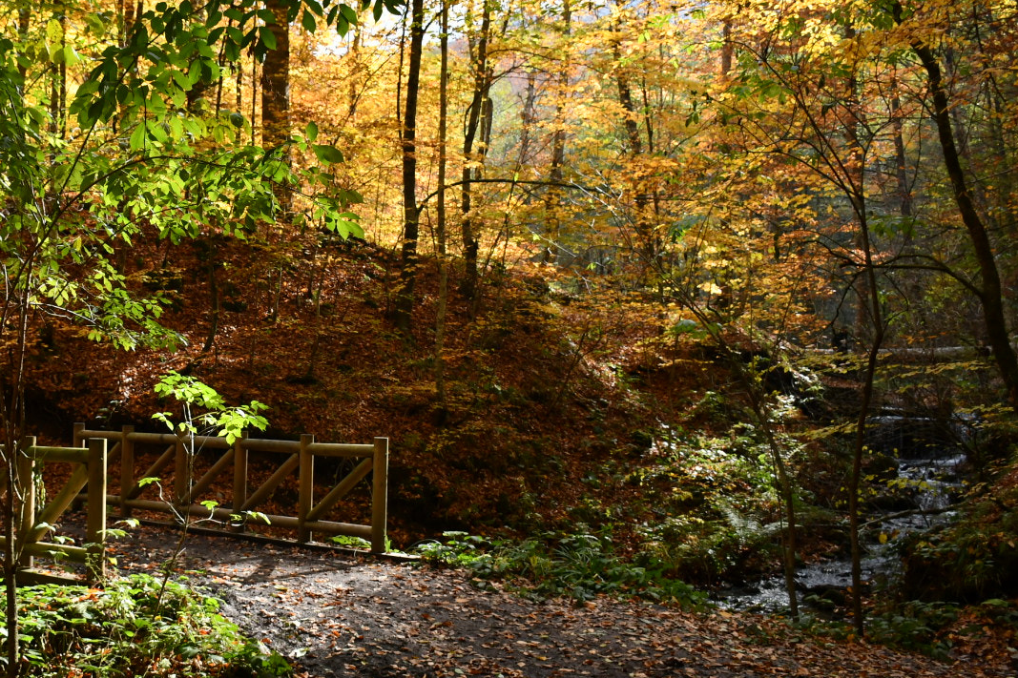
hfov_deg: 45.9
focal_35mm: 41
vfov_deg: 32.6
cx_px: 268
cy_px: 318
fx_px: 1159
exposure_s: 1/640
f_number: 3.5
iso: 200
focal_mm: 18
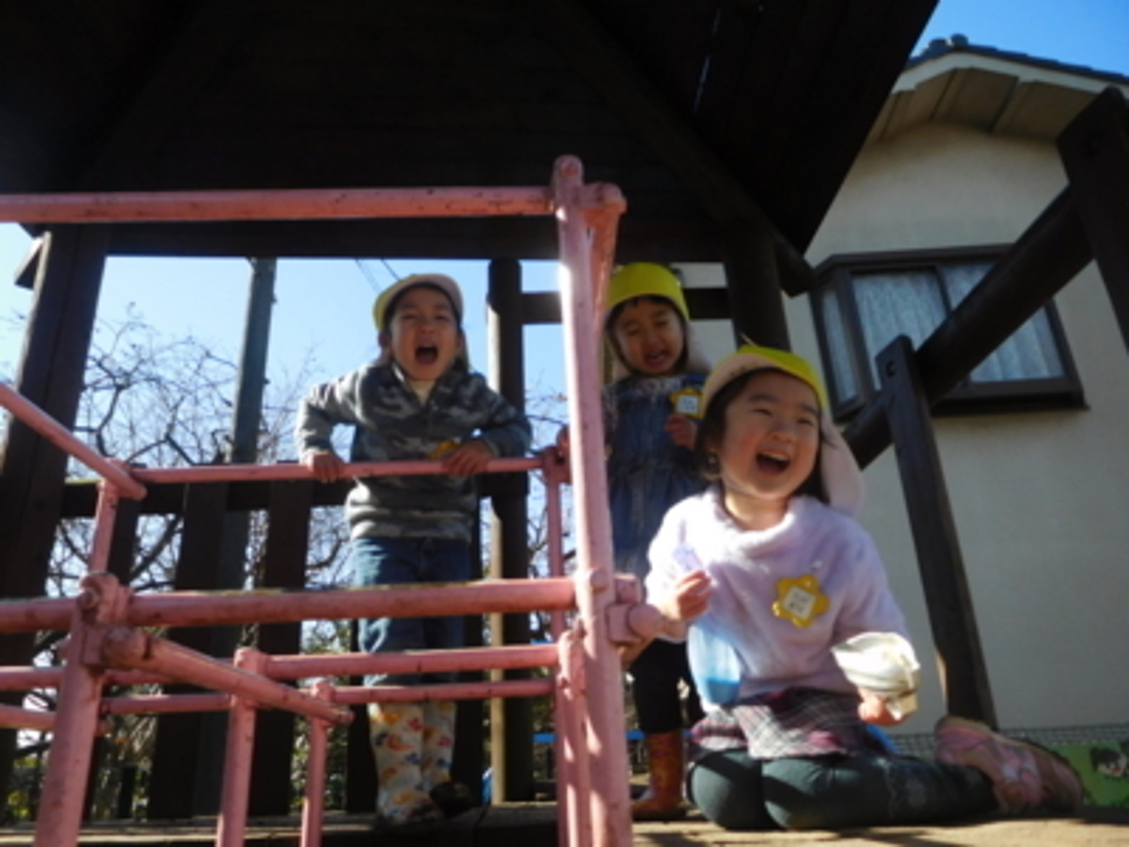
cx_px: 564
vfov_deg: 54.9
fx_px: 815
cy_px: 424
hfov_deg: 69.4
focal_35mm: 25
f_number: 3.4
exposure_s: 1/500
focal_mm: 4.5
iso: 125
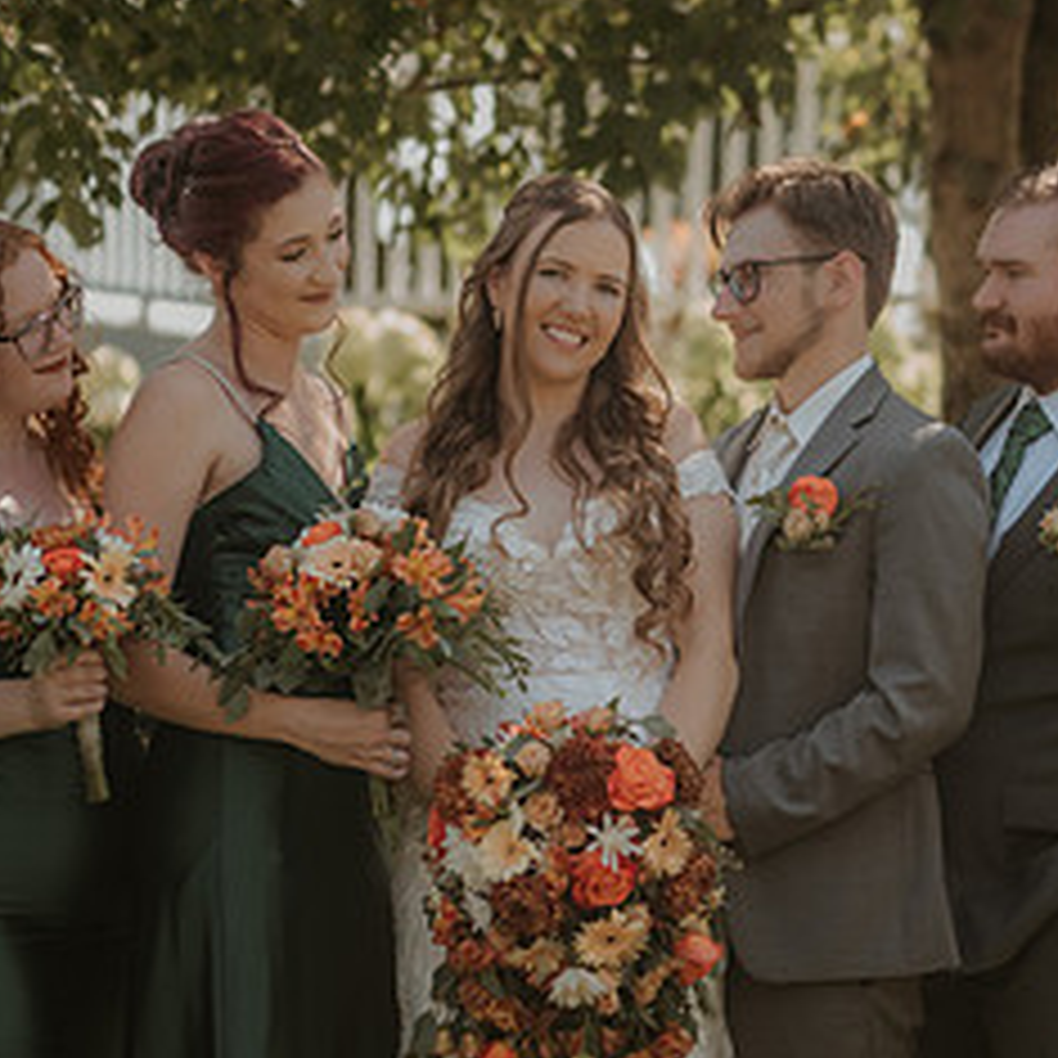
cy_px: 673
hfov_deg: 16.3
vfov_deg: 16.2
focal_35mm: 107
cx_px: 545
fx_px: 3700
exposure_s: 1/6400
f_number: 1.8
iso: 640
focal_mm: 50
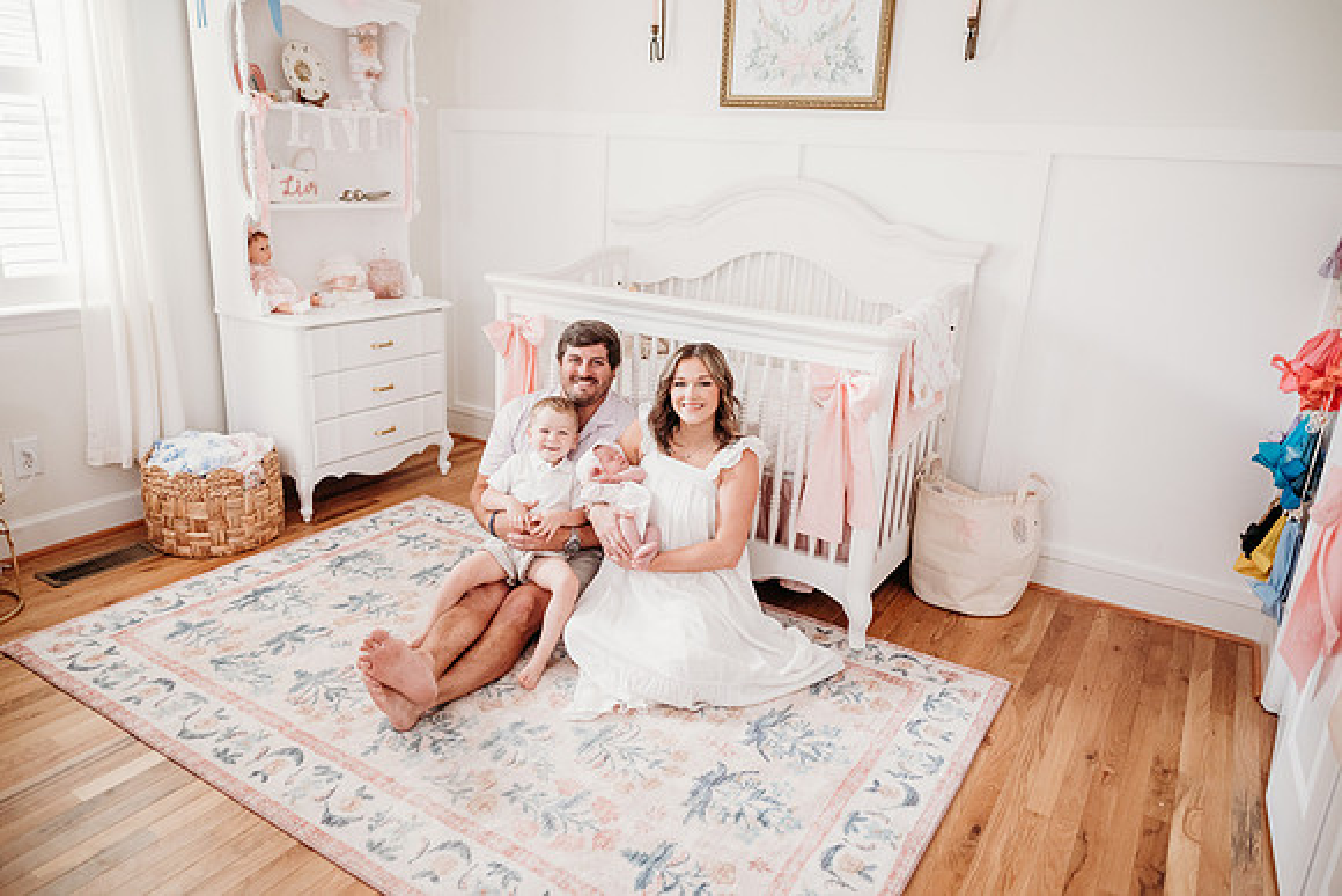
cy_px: 448
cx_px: 671
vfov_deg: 53.2
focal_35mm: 24
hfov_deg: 73.7
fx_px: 895
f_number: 2.8
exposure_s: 1/200
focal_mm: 24
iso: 2000
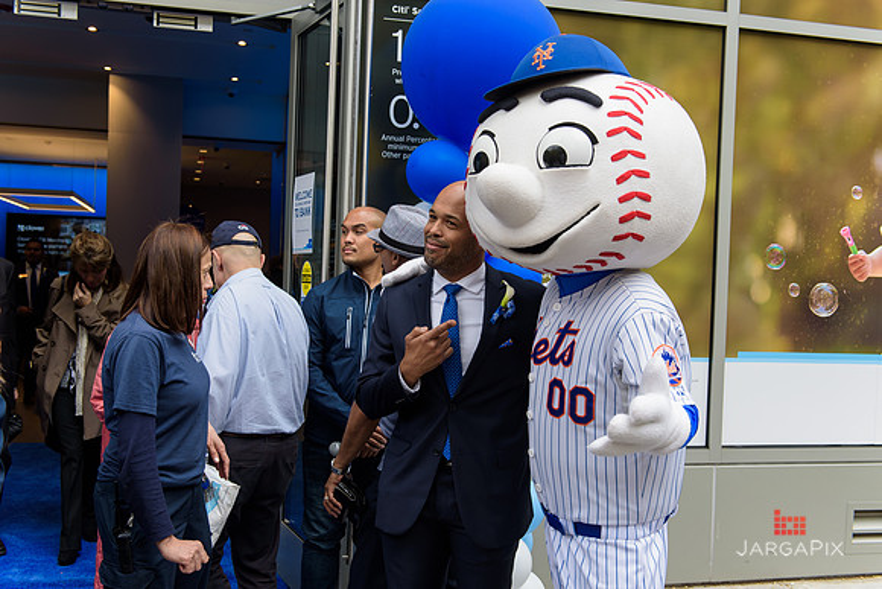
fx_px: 980
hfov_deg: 48.4
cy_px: 294
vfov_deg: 33.4
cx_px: 441
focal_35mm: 40
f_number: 4
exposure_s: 1/250
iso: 200
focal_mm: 40
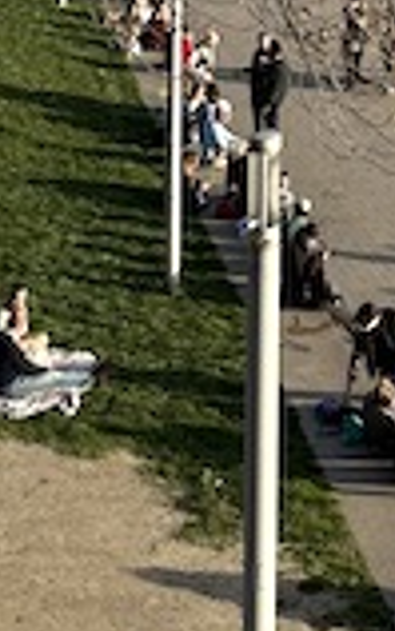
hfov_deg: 12.0
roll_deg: -1.4
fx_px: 1771
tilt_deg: +0.7
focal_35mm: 103
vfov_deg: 16.9
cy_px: -483
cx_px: 622
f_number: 1.78
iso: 80
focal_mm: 6.86
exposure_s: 1/2882
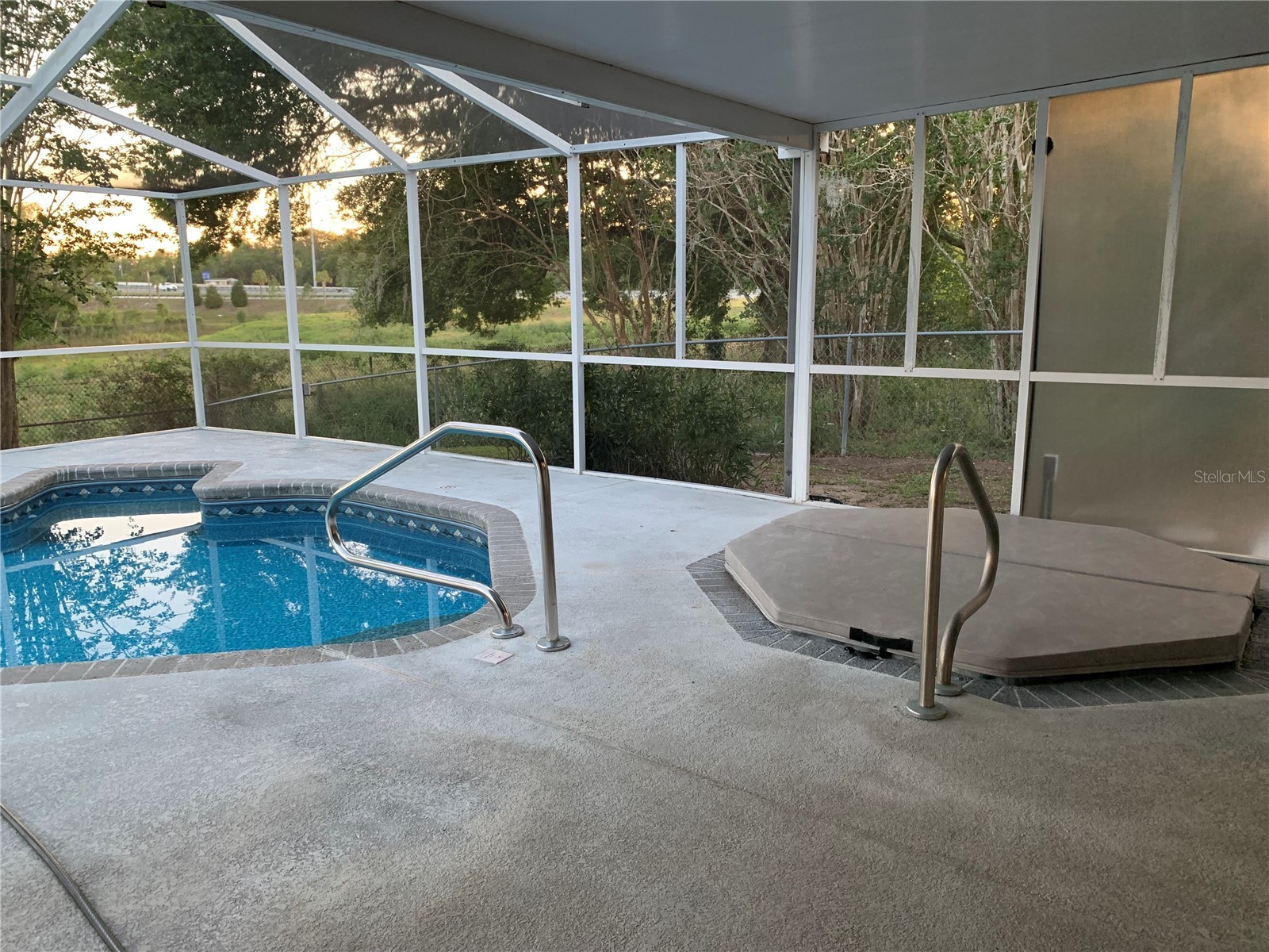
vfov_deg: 53.1
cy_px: 476
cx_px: 634
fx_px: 953
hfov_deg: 67.3
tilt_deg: -13.0
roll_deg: +0.2
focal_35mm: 26
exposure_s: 1/60
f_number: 1.8
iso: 125
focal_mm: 4.25
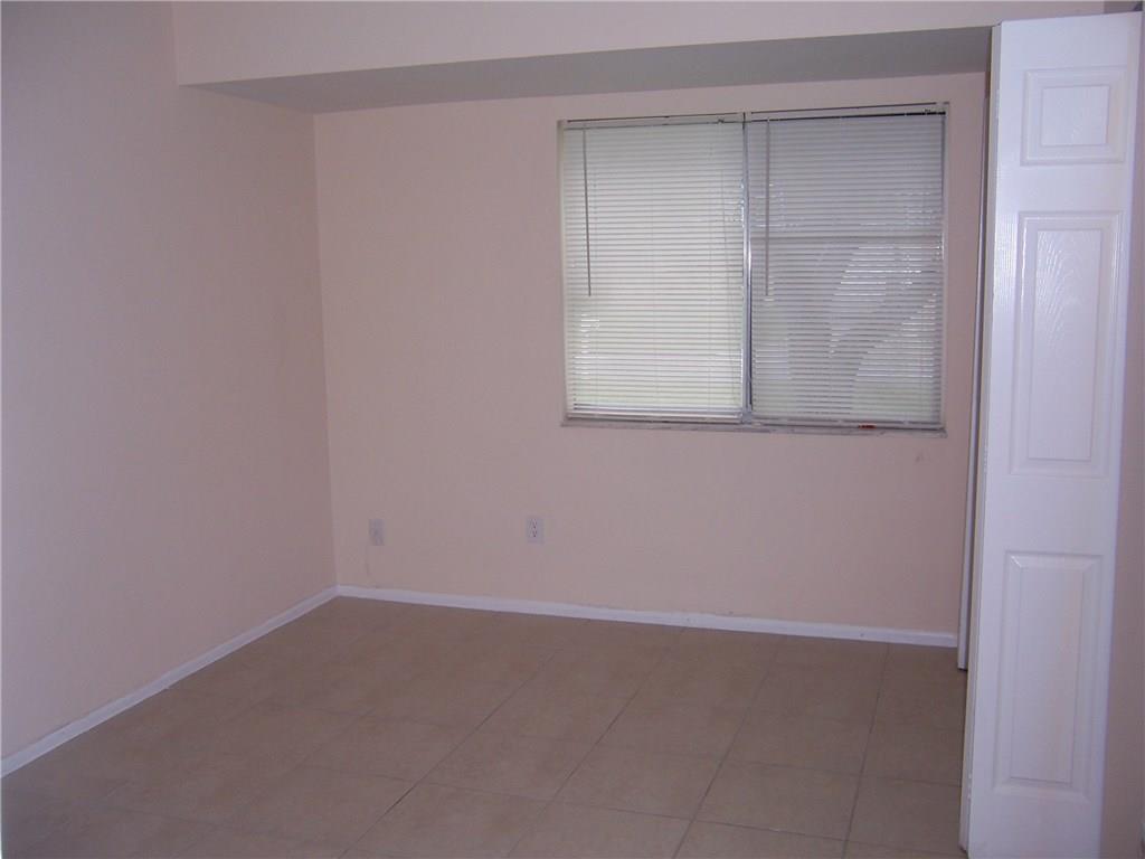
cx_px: 572
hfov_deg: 55.4
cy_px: 430
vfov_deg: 42.9
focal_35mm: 33
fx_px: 1092
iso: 80
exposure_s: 1/60
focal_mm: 5.5
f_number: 2.8
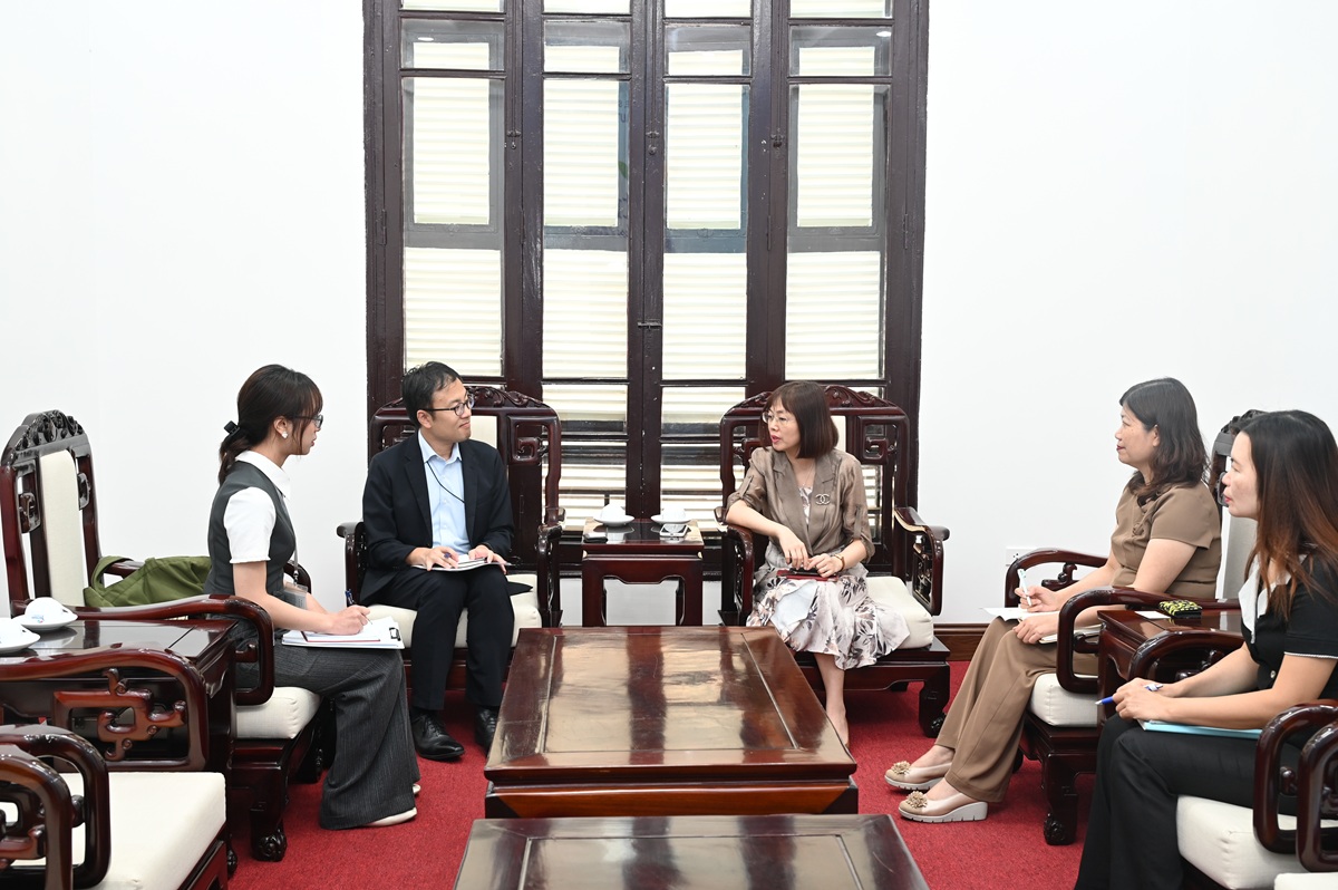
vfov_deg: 34.2
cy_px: 445
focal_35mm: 39
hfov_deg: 49.6
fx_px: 1448
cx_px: 669
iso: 640
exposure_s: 1/40
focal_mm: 39
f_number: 5
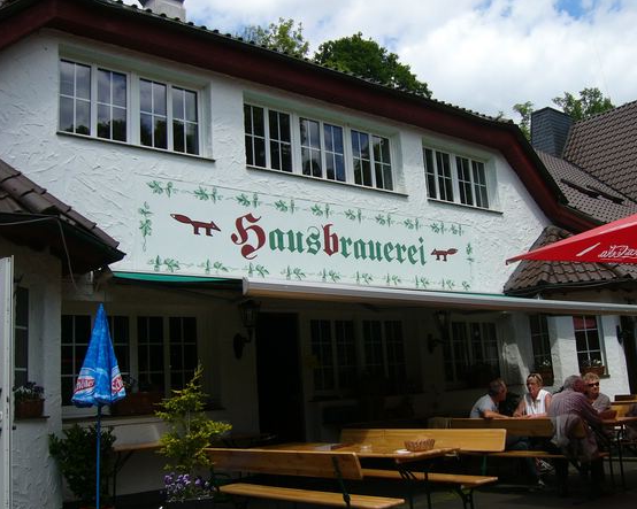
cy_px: 256
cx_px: 338
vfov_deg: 40.1
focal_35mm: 37
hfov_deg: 49.1
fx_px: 697
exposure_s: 1/125
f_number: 8
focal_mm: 5.8
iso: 50
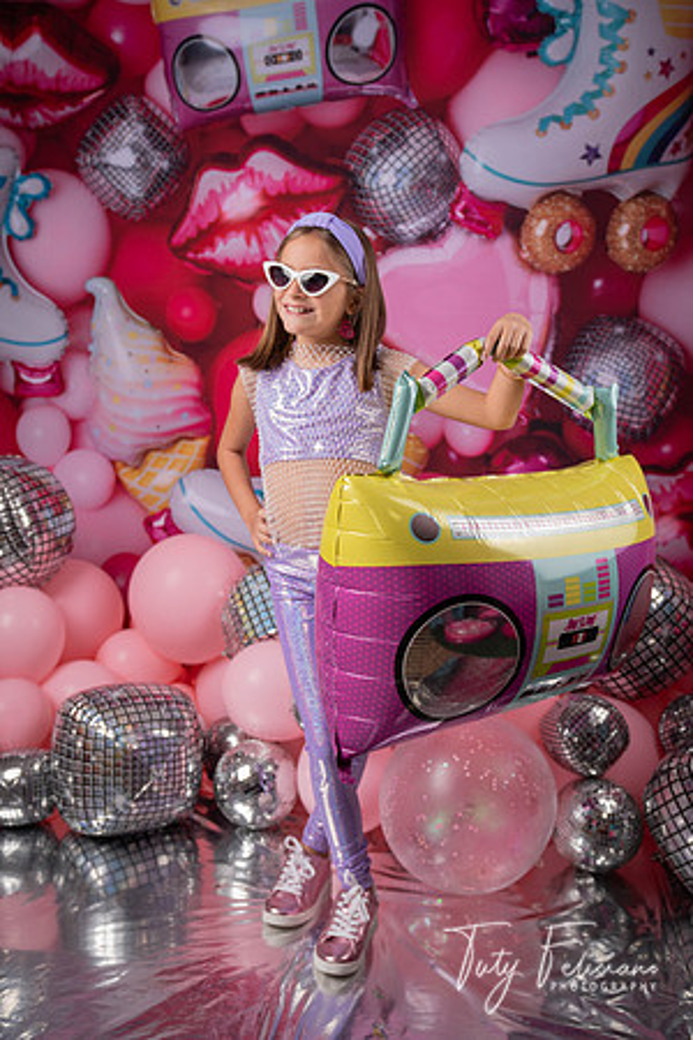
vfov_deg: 54.4
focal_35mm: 35
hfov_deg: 37.9
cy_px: 520
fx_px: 1011
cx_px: 346
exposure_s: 1/100
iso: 64
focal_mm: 35
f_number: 4
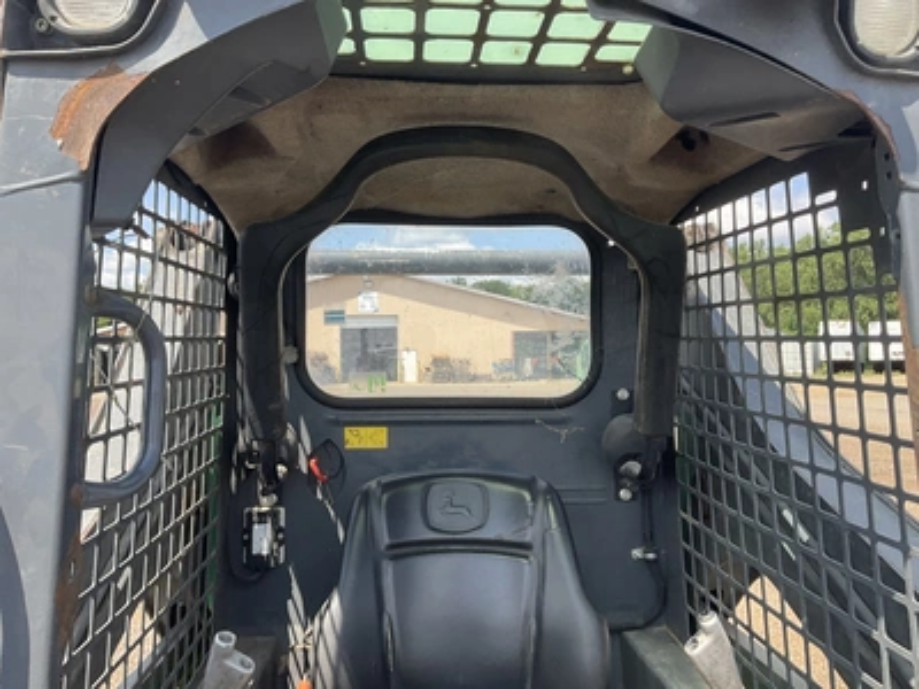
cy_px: 344
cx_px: 460
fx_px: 770
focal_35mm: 29
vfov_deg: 48.2
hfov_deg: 61.7
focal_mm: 3
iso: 25
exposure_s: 1/562
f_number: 1.8
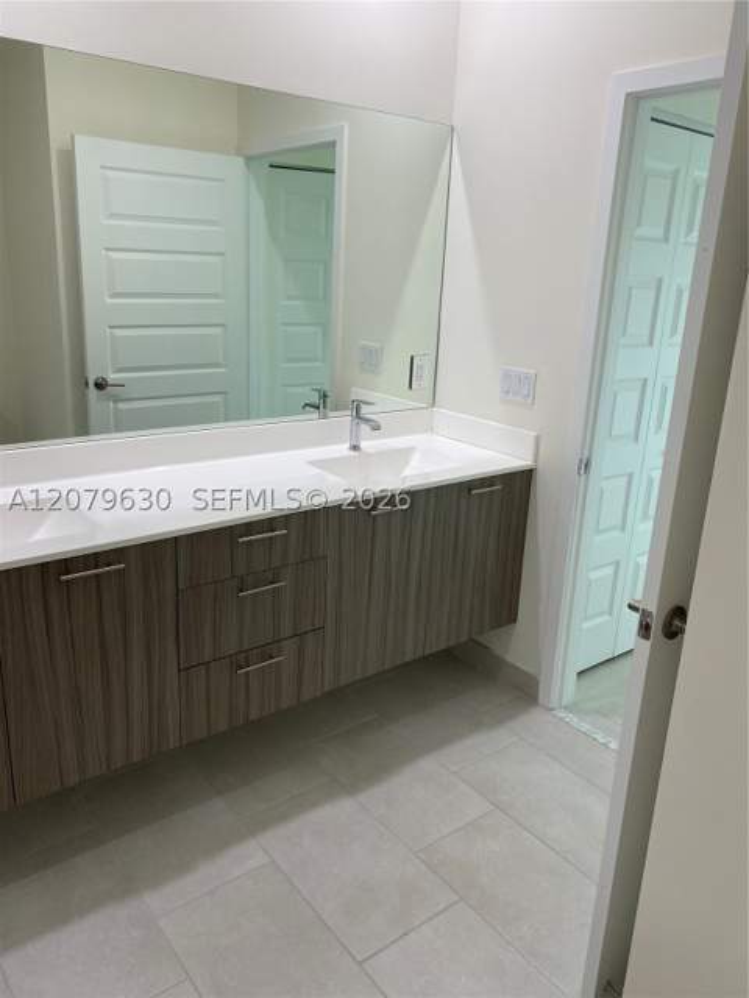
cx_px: 374
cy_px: 499
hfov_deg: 53.1
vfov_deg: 67.3
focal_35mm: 26
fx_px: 750
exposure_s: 1/60
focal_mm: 4.25
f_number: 1.8
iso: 64
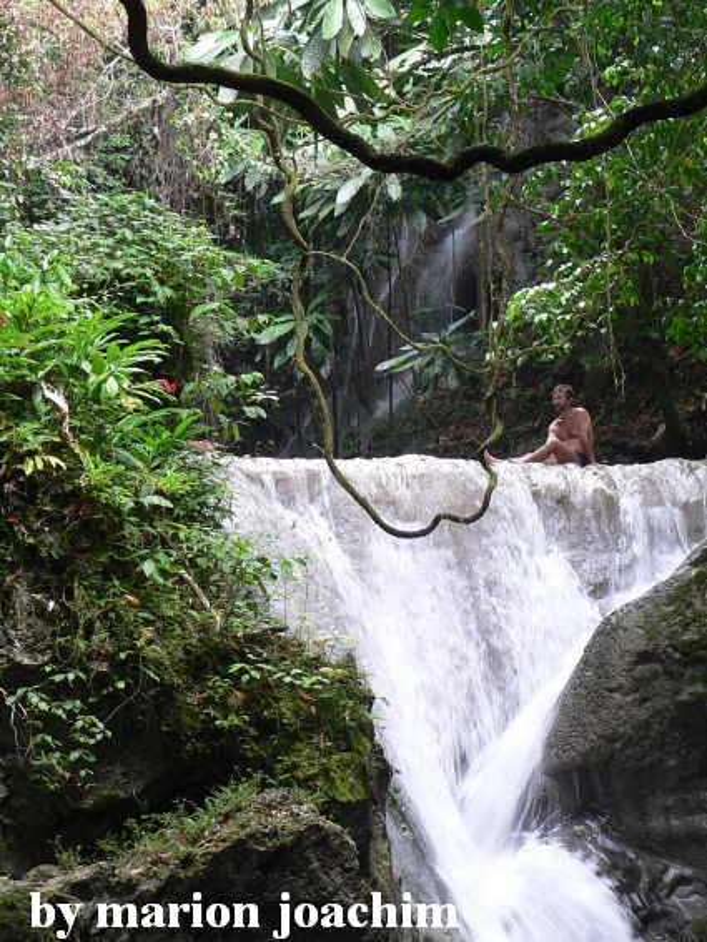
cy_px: 471
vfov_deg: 24.1
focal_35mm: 81
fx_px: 2204
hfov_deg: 18.2
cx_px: 354
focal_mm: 14
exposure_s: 1/30
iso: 150
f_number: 3.2
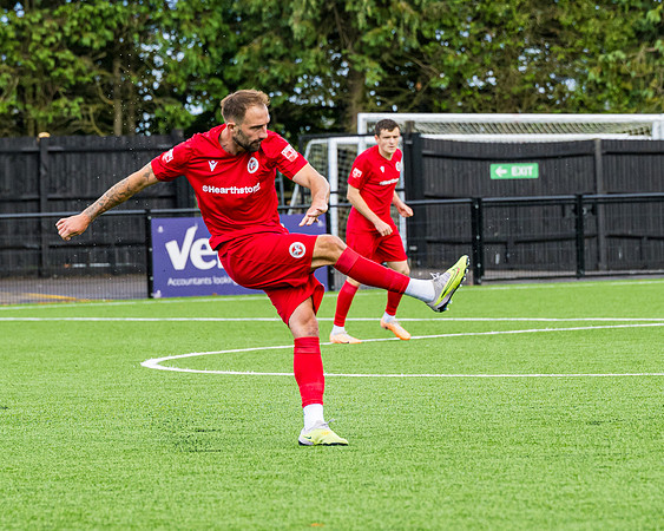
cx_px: 274
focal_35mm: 296
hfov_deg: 6.5
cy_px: 291
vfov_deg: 5.2
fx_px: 5813
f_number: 4
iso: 400
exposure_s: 1/1250
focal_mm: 115
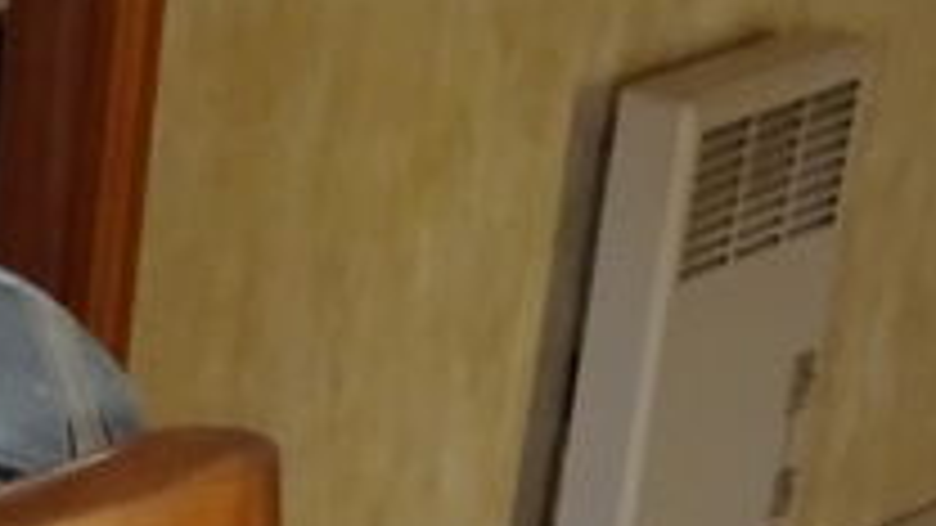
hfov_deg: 10.5
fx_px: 4691
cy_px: 1556
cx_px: -900
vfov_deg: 6.0
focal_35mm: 189
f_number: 4
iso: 800
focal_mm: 6.17
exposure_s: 1/20
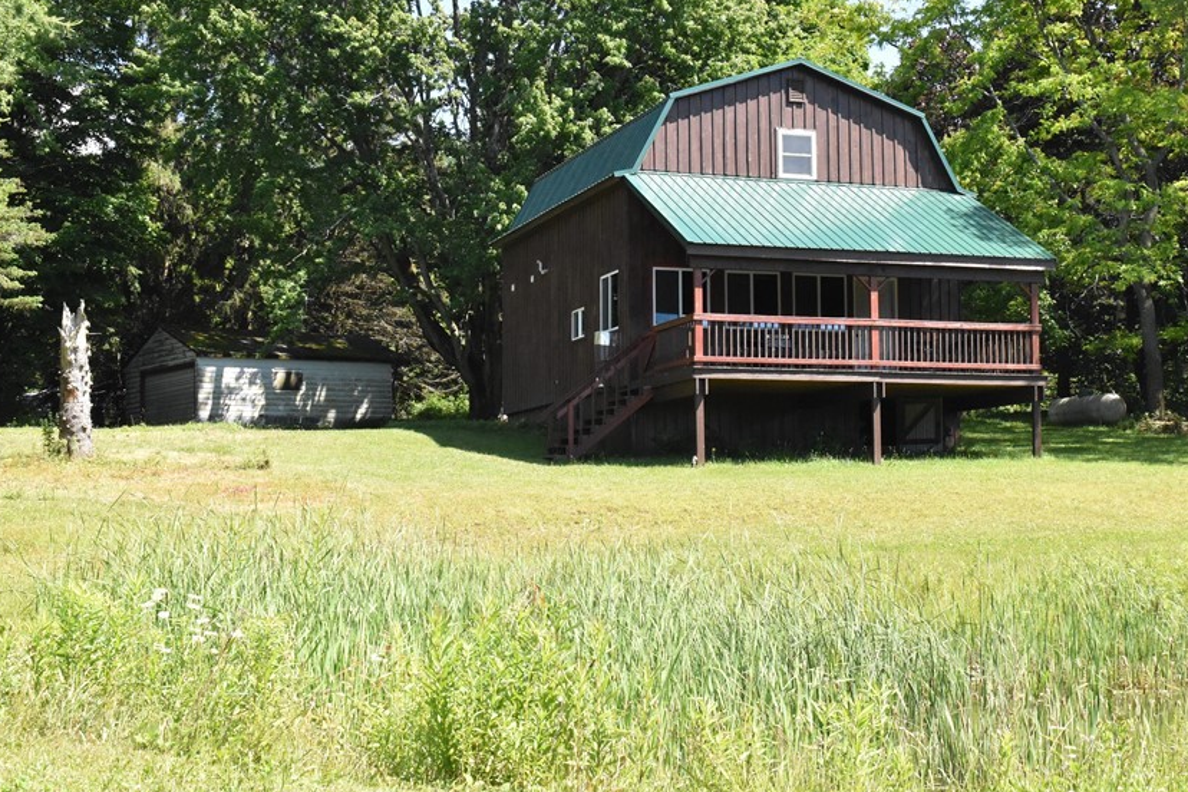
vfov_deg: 23.0
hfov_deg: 33.8
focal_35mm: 59
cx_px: 713
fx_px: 1947
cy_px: 370
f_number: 10
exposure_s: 1/2000
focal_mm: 30
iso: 3200
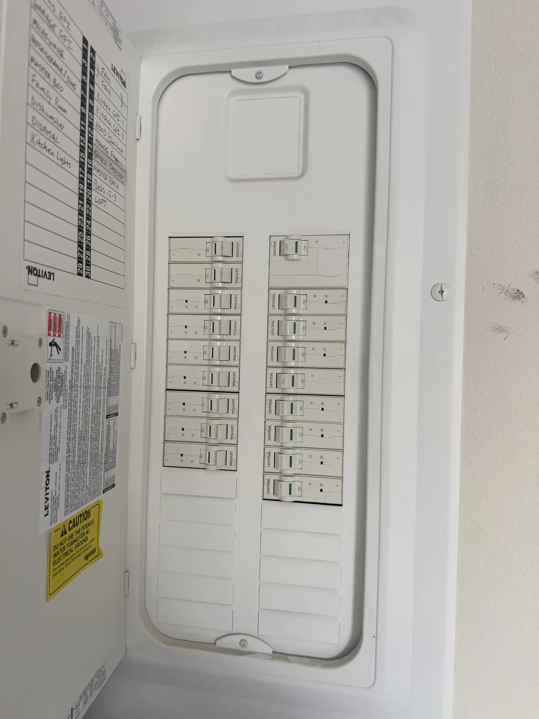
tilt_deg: +2.2
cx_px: 270
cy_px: 360
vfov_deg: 71.6
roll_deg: -2.7
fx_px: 498
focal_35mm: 24
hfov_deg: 56.8
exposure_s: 1/121
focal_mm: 6.76
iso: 64
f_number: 1.78
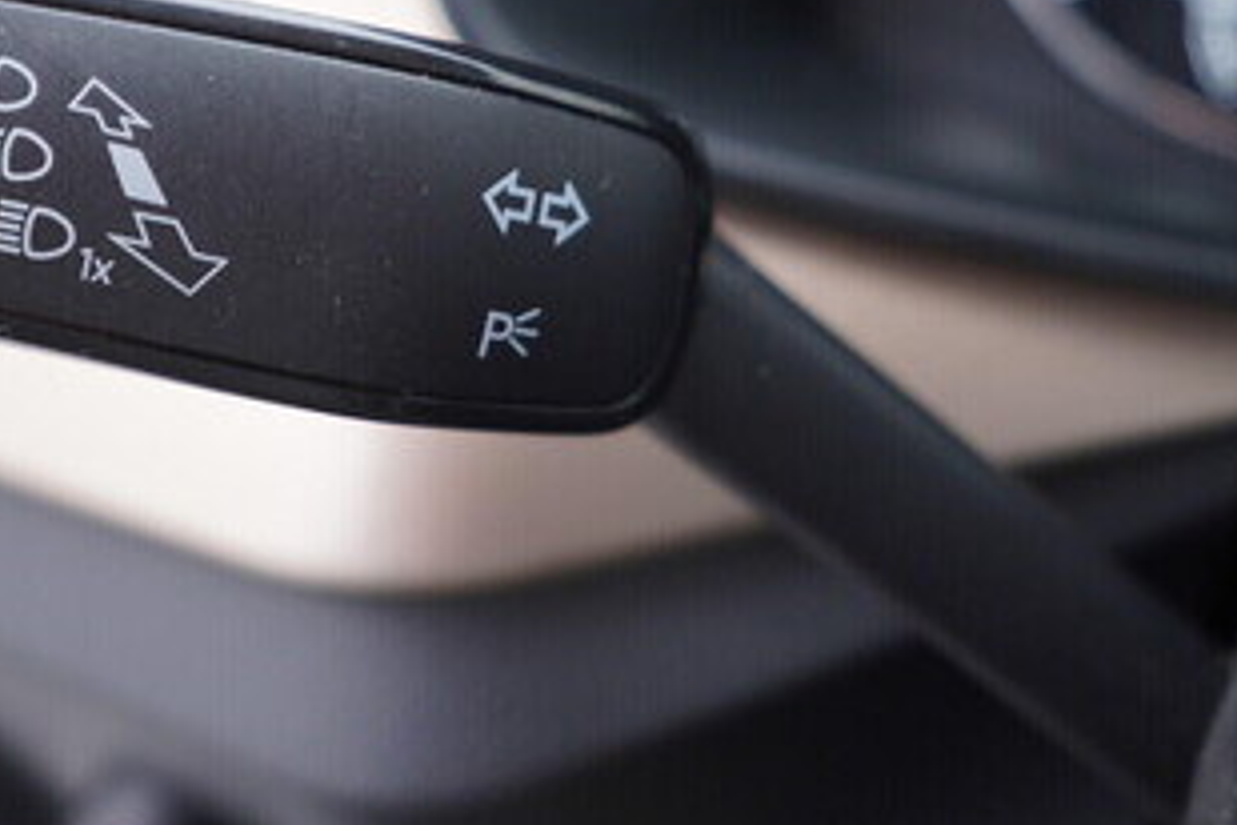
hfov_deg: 30.9
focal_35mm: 64
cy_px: 134
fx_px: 2199
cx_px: 316
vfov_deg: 20.9
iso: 160
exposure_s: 1/40
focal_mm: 24
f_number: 2.8
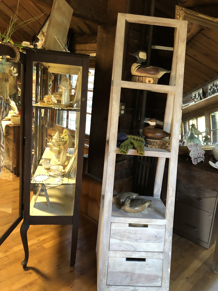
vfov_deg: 63.4
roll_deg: -5.4
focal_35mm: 28
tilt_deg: -12.0
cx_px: 109
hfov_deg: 49.7
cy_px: 146
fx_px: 235
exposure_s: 1/13
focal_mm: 3.99
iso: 100
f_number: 1.8
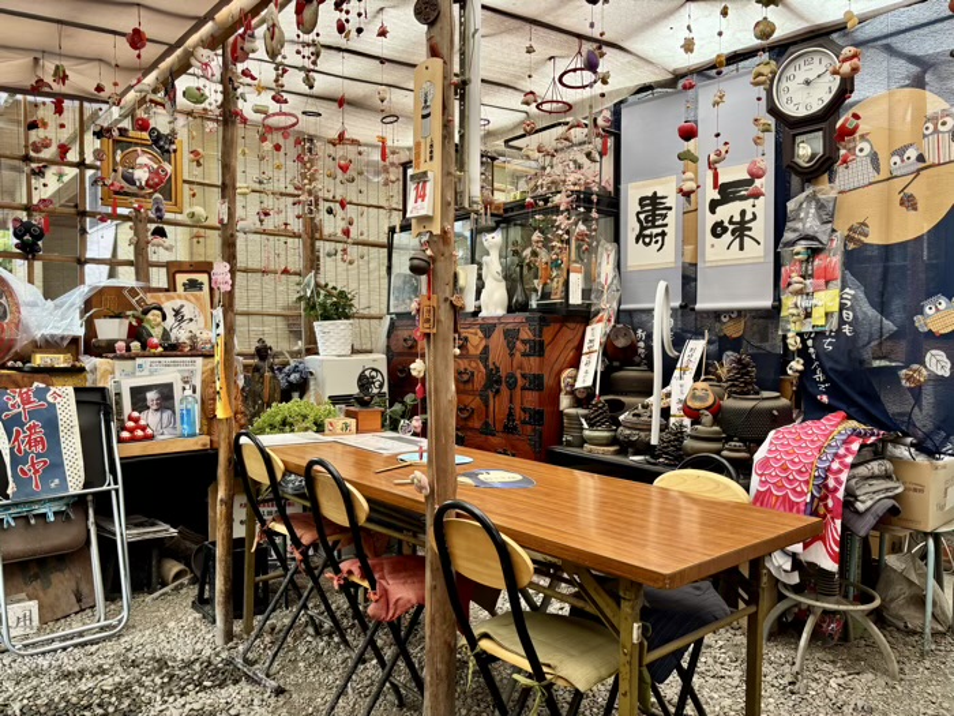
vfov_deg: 53.1
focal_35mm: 26
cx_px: 477
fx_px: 717
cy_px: 358
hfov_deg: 67.3
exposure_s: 1/121
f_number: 1.6
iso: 80
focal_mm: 5.96
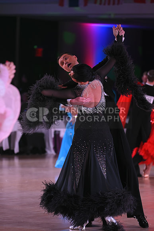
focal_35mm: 200
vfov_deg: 10.3
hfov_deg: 6.9
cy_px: 116
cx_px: 77
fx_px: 1282
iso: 2500
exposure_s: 1/320
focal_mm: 200
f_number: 5
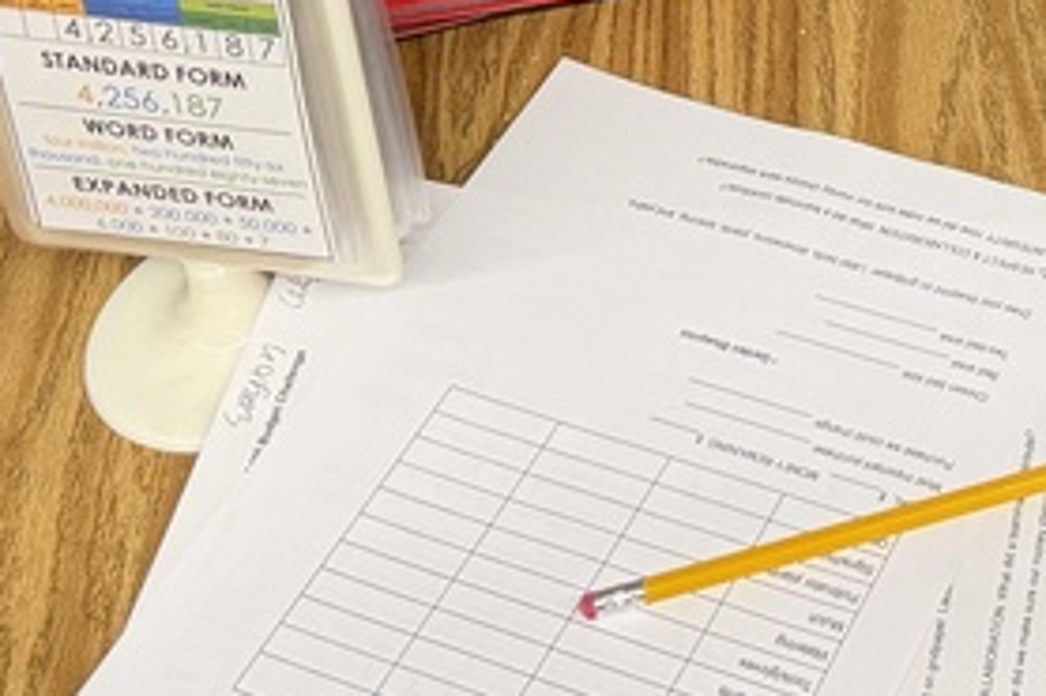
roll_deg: +0.9
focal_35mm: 92
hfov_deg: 20.6
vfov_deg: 13.1
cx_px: 1291
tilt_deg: -31.8
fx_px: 2671
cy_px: -636
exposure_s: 1/60
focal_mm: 6.76
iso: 250
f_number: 1.78
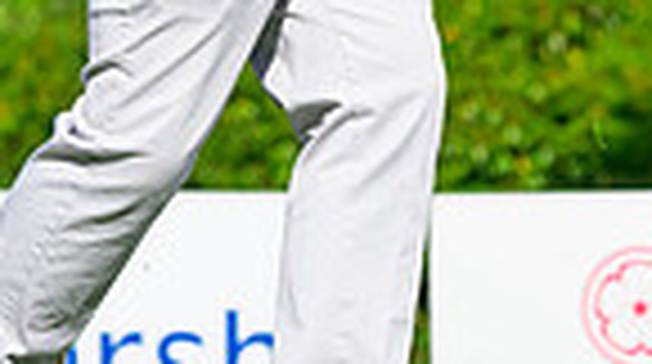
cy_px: -355
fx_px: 7025
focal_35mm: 407
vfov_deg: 3.0
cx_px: 243
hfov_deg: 5.3
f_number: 5.6
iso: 800
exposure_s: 1/4000
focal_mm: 125
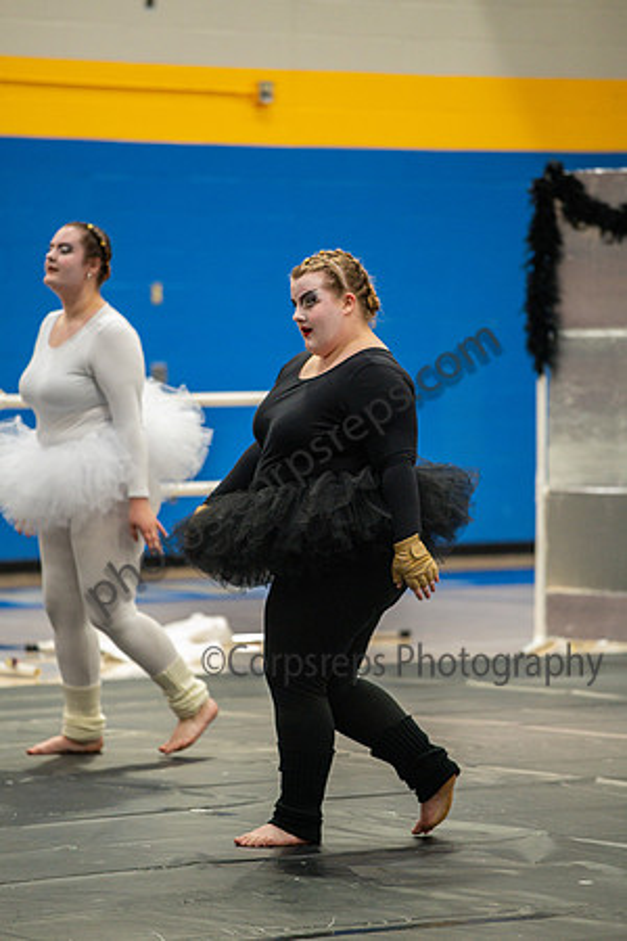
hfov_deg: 7.2
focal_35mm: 190
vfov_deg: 10.8
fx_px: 4963
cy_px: 470
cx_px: 314
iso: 6400
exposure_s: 1/500
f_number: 4
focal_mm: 190
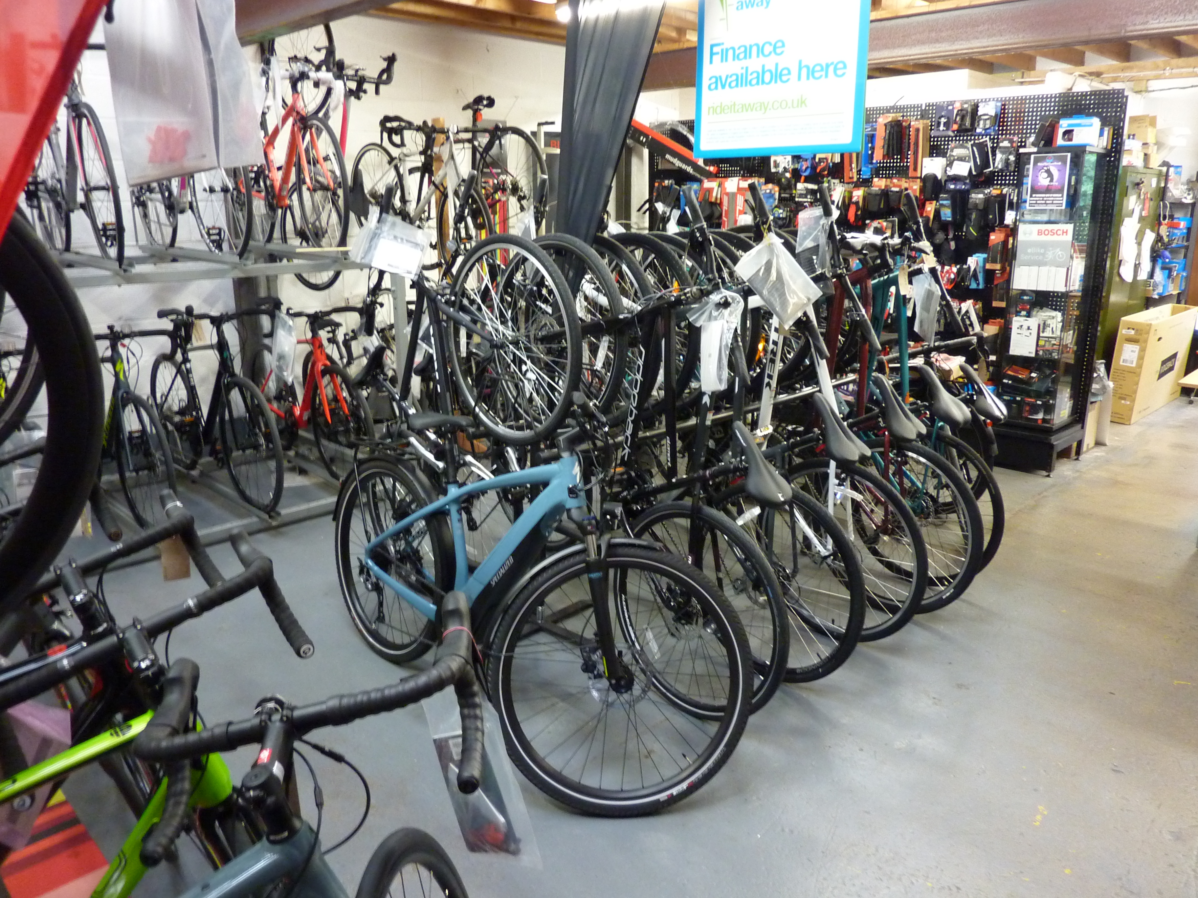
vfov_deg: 54.9
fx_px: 865
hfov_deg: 69.4
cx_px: 599
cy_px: 449
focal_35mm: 25
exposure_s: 1/8
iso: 400
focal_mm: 4.1
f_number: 3.3
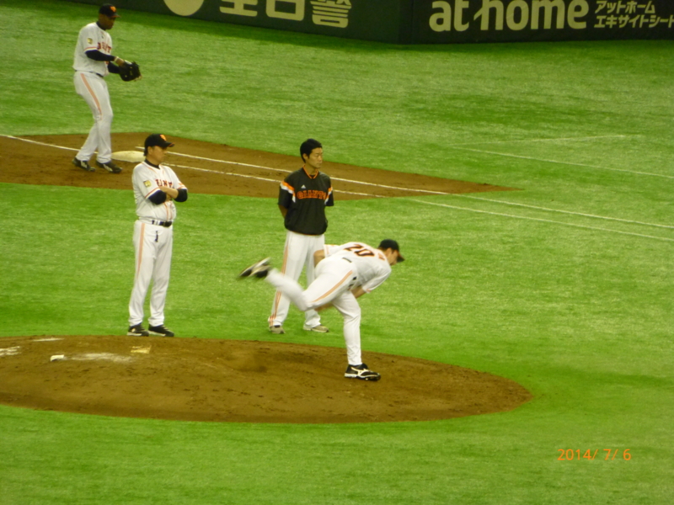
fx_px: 9346
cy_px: 252
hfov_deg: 4.1
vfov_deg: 3.1
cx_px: 337
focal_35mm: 480
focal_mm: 86
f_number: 6.4
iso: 800
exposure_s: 1/80
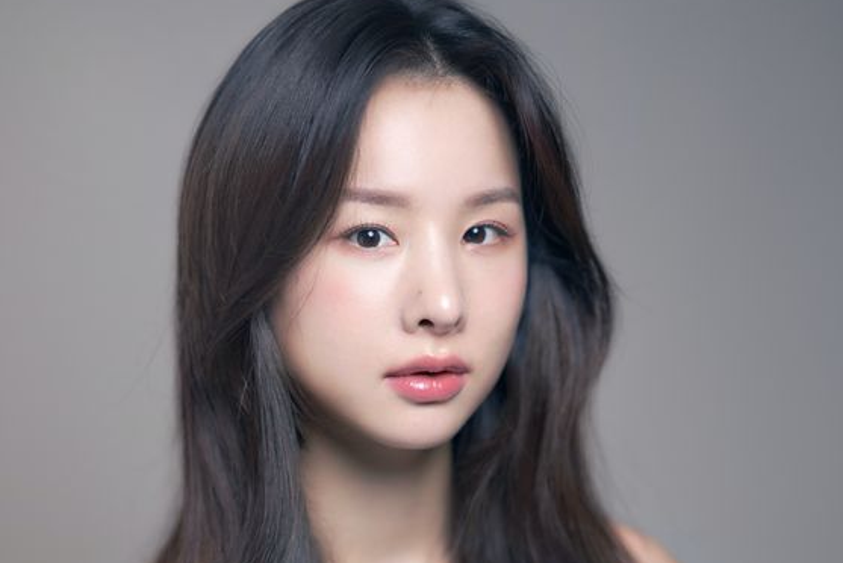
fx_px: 2999
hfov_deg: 16.0
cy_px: 541
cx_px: 422
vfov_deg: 10.6
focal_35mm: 128
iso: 100
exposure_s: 1/125
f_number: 1.4
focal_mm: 85
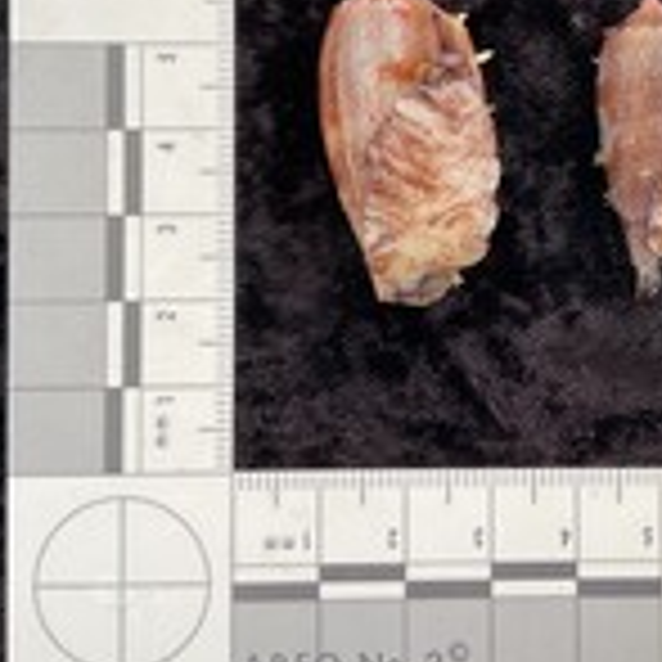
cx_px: 540
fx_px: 1320
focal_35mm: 61
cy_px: 196
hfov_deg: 27.5
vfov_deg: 27.9
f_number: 1.8
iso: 80
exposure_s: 1/50
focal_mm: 3
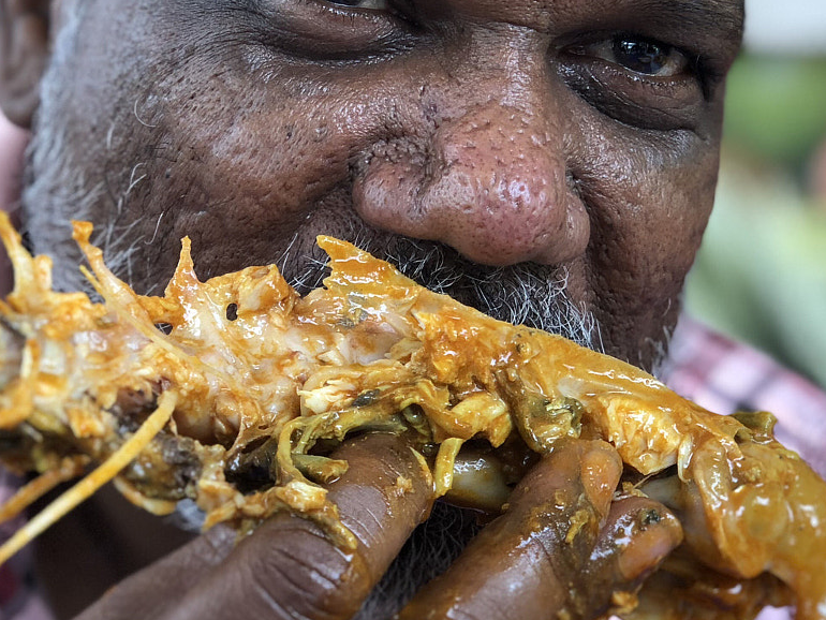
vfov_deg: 13.7
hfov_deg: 18.2
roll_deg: +1.7
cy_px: 219
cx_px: 350
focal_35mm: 108
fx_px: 2578
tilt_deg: -6.8
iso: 25
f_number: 2.4
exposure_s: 1/50
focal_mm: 6
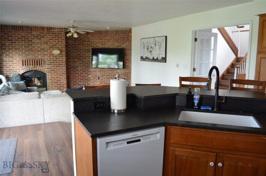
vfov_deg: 47.8
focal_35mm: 27
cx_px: 133
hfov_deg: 67.5
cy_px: 88
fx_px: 199
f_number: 3.5
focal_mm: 18
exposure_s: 1/30
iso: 800
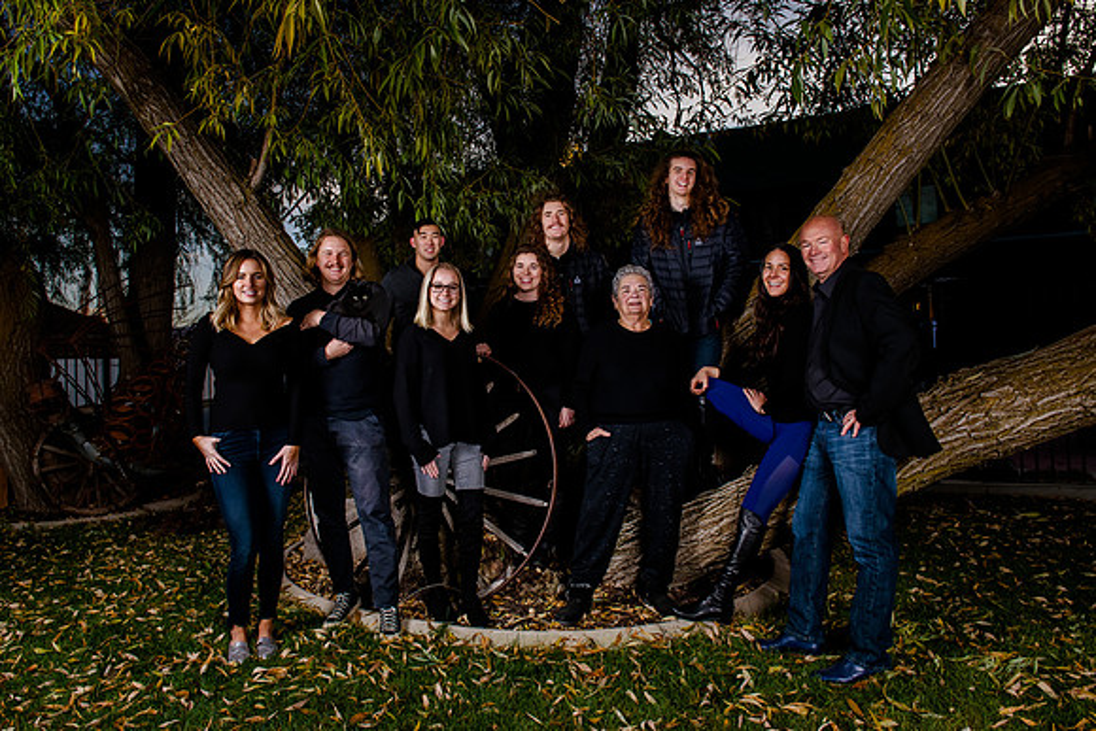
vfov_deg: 50.1
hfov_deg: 70.0
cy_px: 340
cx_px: 510
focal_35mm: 26
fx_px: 781
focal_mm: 24
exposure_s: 1/160
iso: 400
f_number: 8
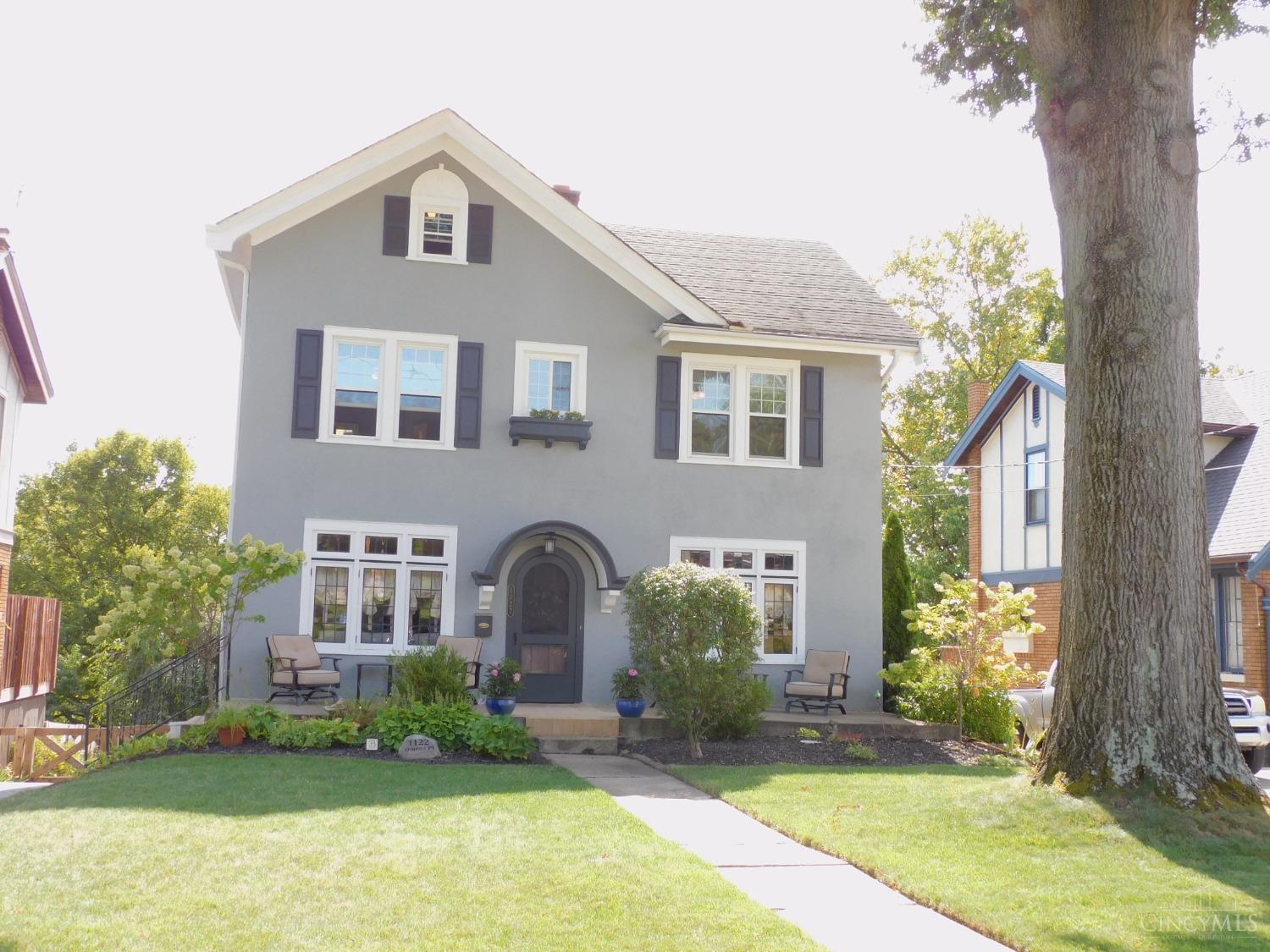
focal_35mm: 35
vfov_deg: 40.7
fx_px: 1284
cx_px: 635
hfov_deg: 52.6
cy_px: 476
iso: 125
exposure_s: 1/160
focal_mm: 6.3
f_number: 3.8
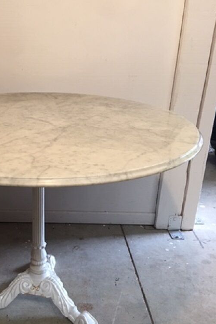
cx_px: 45
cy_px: 182
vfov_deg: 45.3
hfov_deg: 30.5
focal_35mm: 43
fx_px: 387
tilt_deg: -23.1
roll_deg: -1.8
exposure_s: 1/17
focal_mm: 4.15
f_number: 2.2
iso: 64
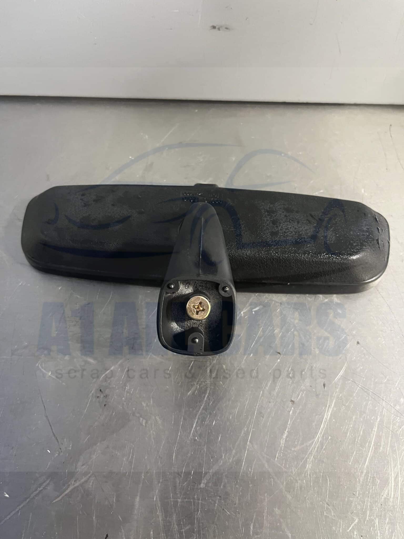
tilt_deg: -62.8
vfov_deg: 67.3
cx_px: 202
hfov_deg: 53.1
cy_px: 270
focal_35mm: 26
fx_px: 405
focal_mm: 5.1
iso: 400
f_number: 1.6
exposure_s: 1/33
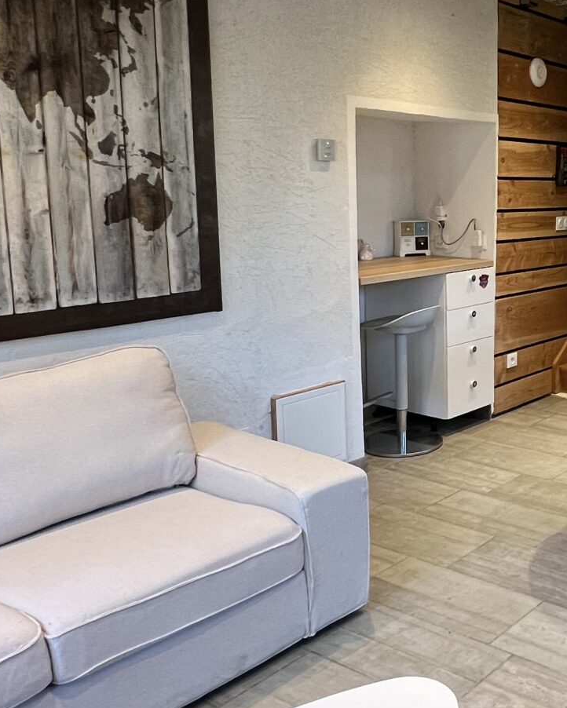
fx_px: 755
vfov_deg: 50.2
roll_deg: -2.2
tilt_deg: -9.0
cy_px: 311
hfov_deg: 35.4
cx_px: 619
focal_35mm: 36
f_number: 1.8
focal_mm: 1.57
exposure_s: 1/100
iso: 200
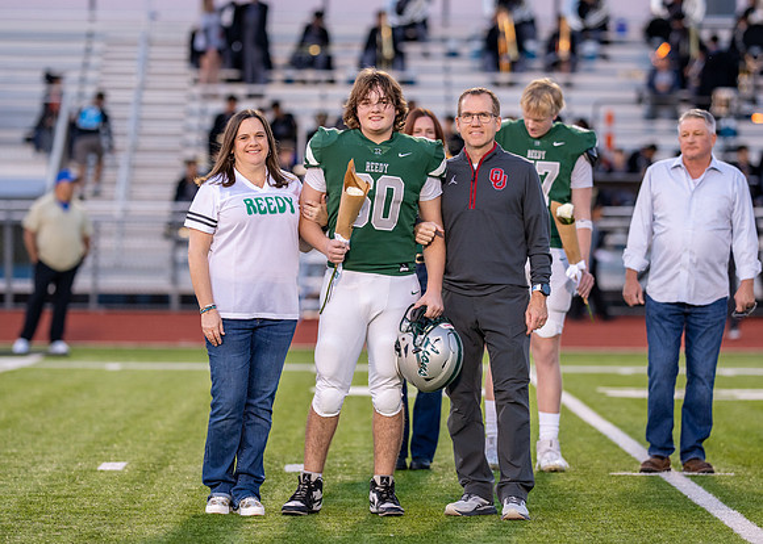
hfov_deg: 9.7
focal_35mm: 208
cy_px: 261
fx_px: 4500
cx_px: 389
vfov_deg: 6.9
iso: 500
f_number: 2.2
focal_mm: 135
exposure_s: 1/640
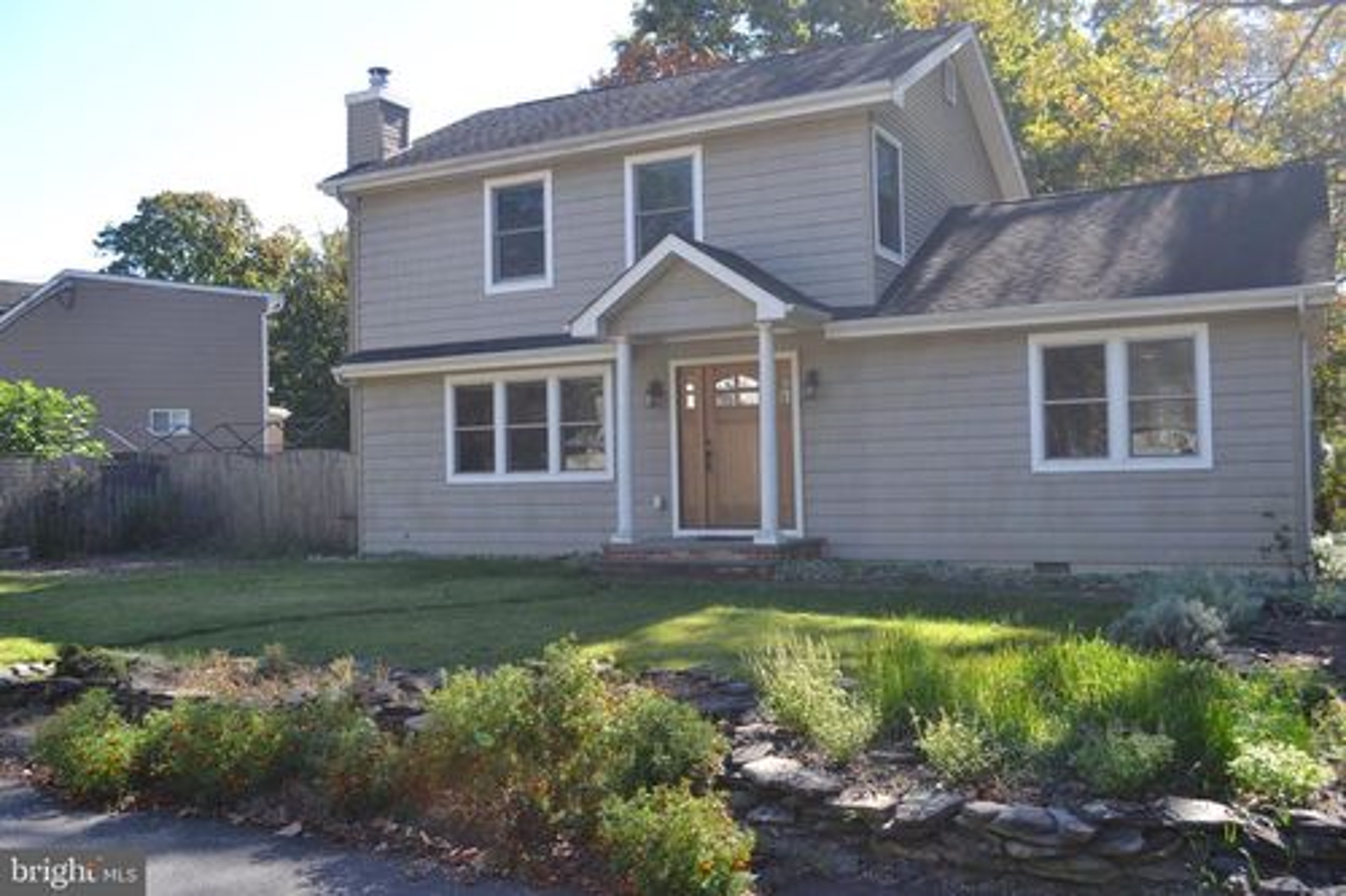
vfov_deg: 39.9
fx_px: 1233
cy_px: 448
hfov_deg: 57.2
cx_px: 673
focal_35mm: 33
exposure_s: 1/125
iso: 100
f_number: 5.6
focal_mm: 22
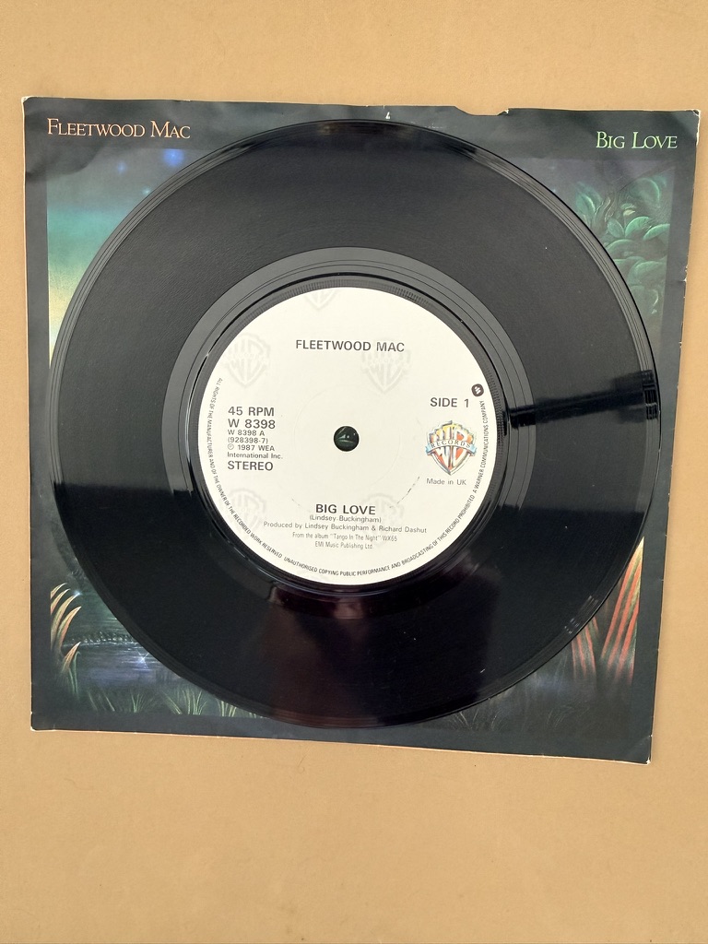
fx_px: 654
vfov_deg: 71.6
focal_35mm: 24
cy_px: 472
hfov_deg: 56.8
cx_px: 354
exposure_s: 1/64
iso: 320
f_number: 2.2
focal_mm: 2.22
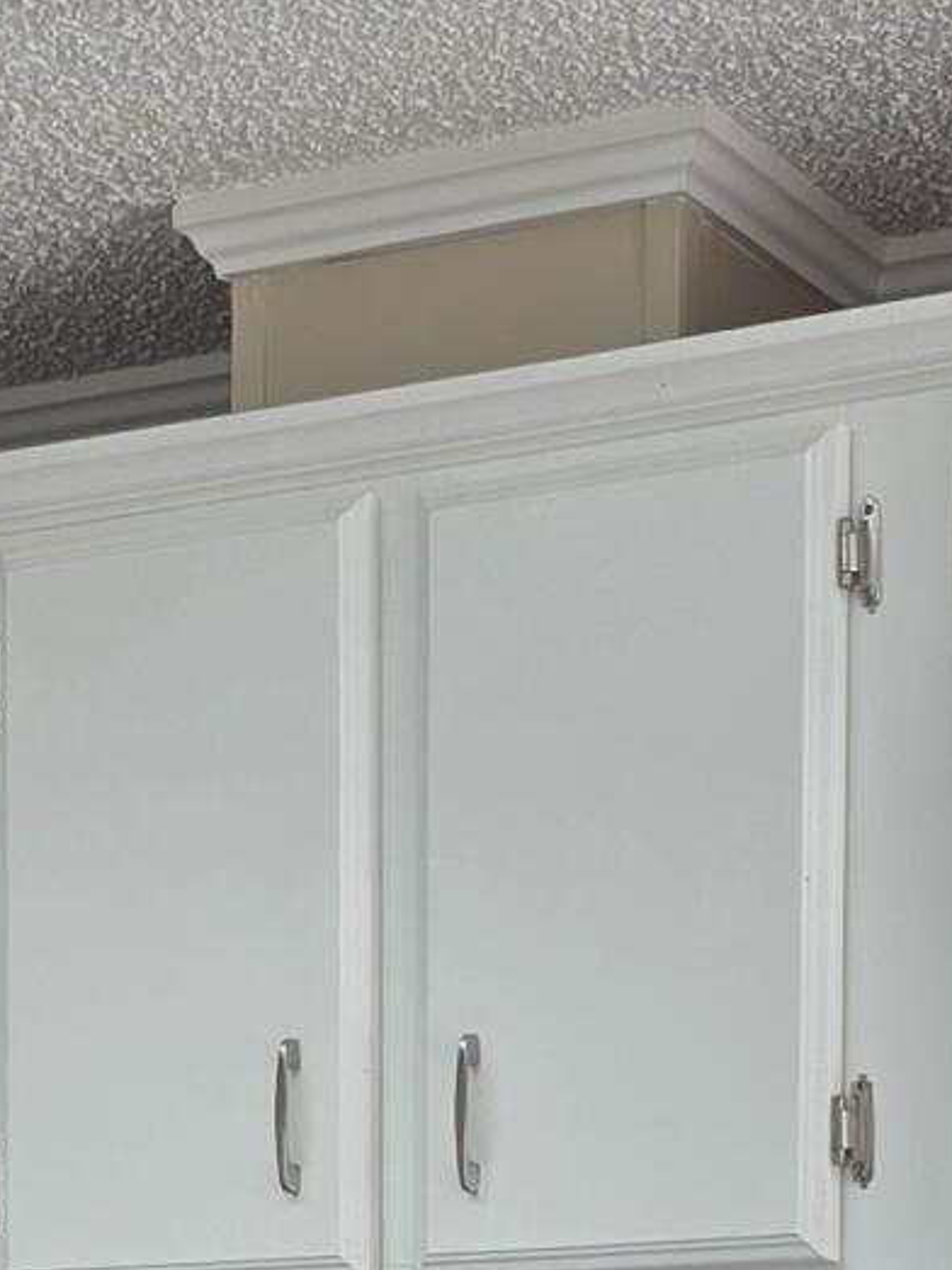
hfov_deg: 11.1
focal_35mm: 132
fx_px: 4842
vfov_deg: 14.2
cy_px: 1795
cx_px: 41
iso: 64
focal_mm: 6.3
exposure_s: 1/120
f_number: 1.7
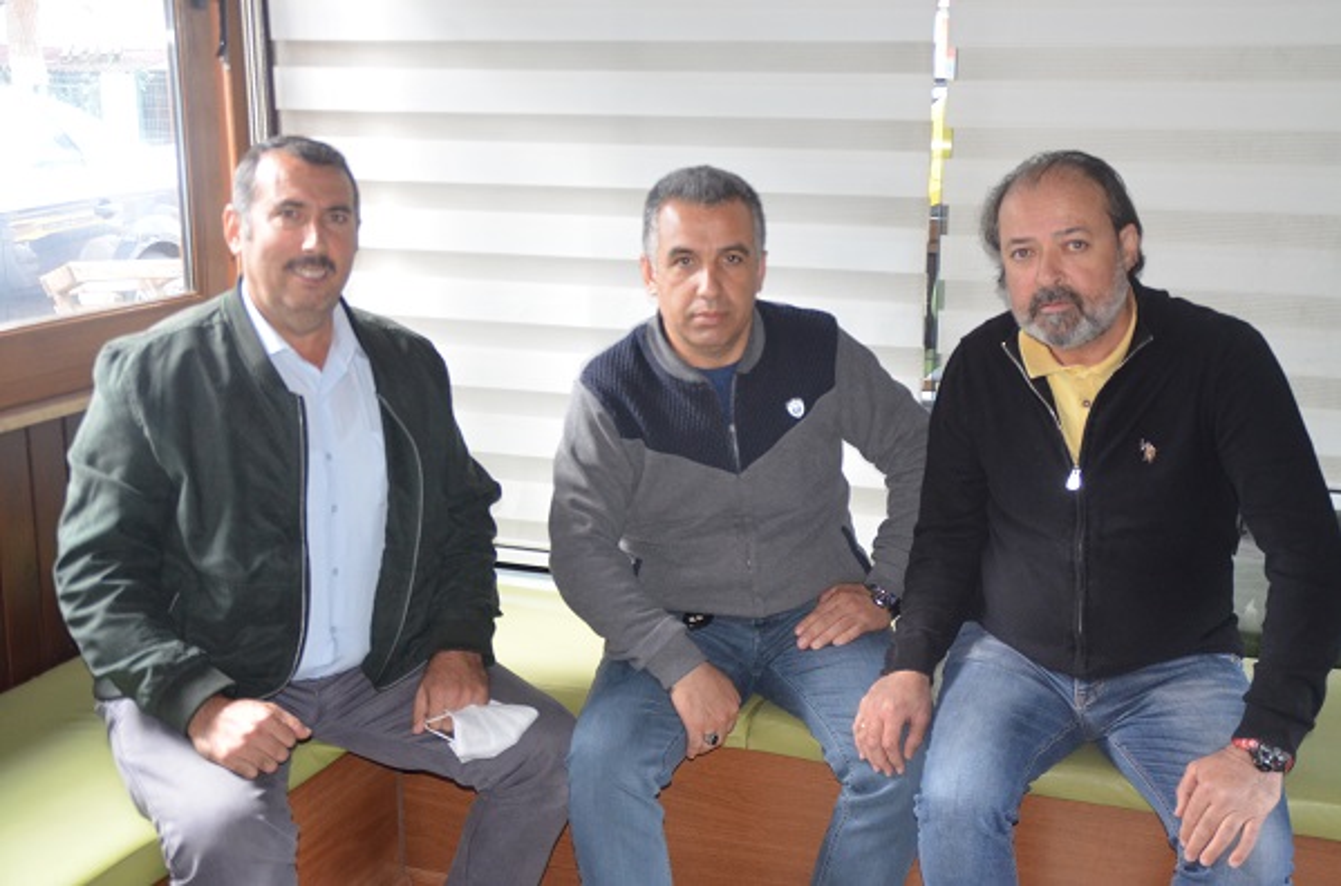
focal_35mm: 42
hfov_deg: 46.5
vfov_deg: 31.7
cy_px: 443
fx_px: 1560
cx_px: 670
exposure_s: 1/60
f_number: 4
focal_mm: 28
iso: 1800
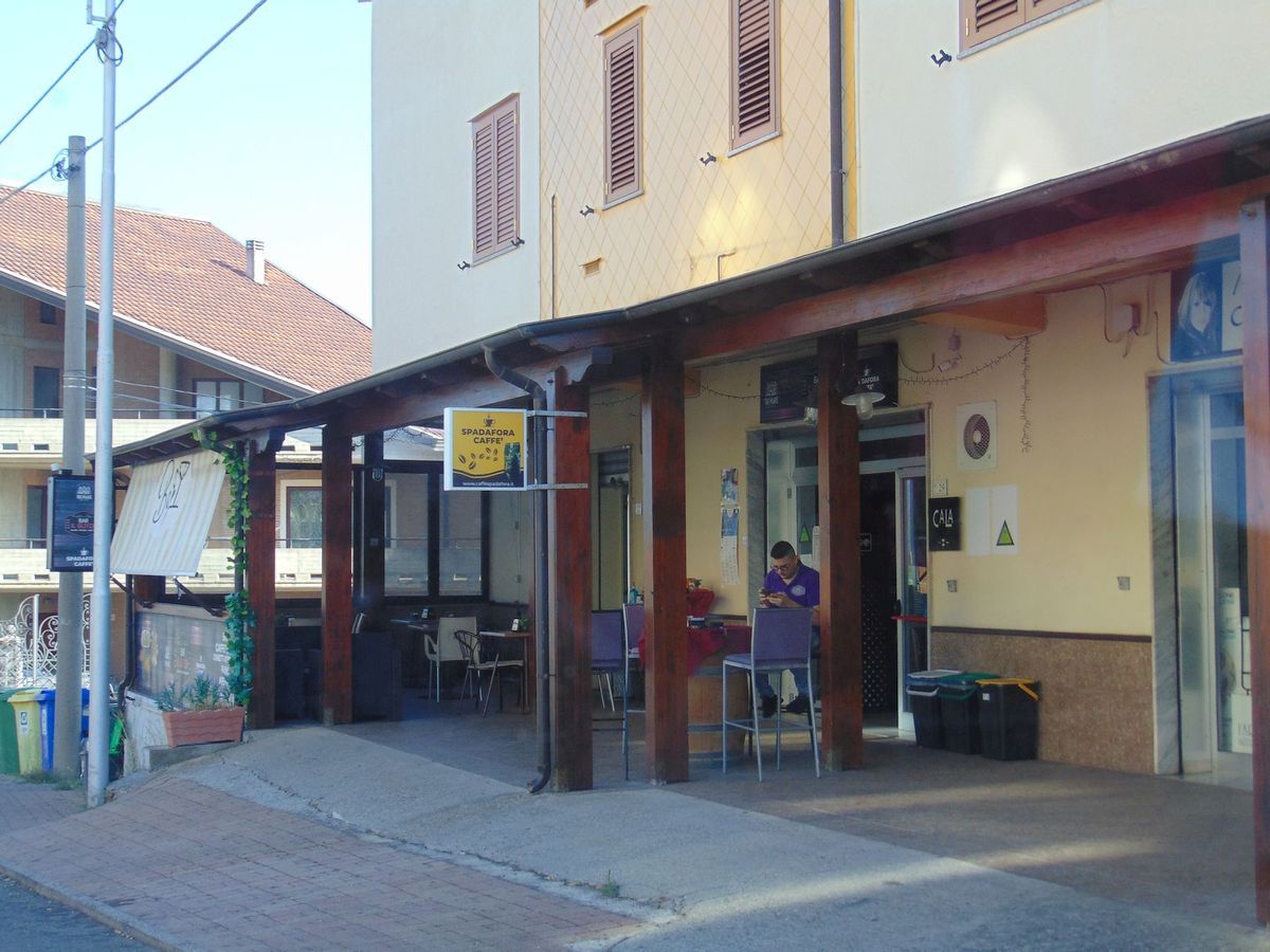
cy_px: 476
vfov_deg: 29.1
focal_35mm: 50
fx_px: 1834
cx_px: 635
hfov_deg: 38.2
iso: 80
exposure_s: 1/160
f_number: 3.5
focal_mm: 9
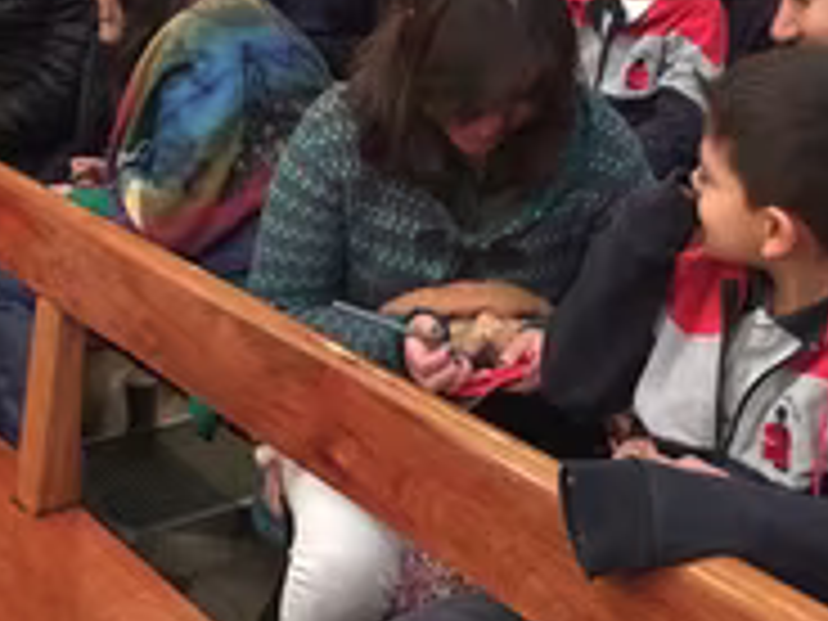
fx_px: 1507
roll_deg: -1.9
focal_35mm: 63
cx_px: 414
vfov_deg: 23.2
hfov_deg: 30.7
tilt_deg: -17.0
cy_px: 234
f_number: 2.2
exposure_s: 1/8
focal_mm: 4.15
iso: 200
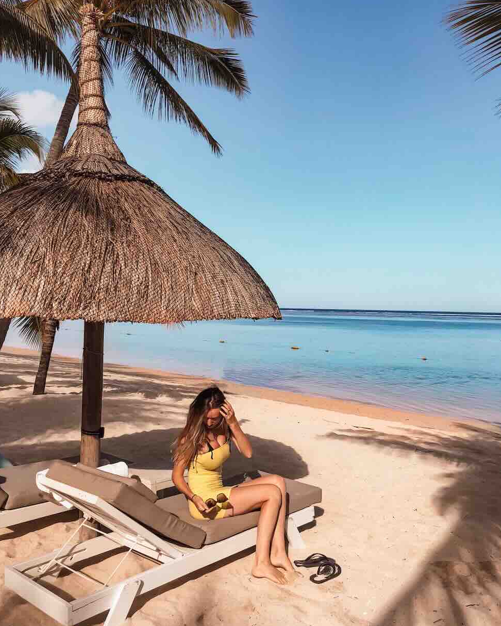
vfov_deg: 58.7
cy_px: 323
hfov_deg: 48.5
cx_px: 254
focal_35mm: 30
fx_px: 556
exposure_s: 1/3000
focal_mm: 4
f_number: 1.8
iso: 20
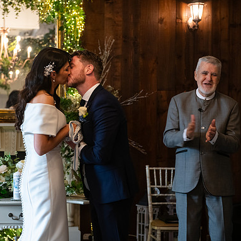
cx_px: 74
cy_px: 120
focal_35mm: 91
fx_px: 717
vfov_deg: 19.1
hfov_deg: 19.0
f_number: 3.5
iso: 1000
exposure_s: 1/160
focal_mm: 70
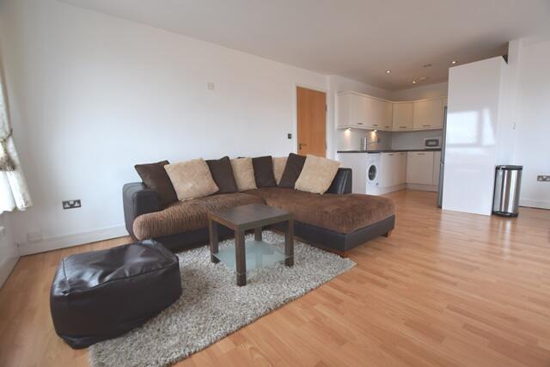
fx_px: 229
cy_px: 184
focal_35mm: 15
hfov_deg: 100.4
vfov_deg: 77.4
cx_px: 275
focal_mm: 10
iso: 400
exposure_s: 1/125
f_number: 5.6
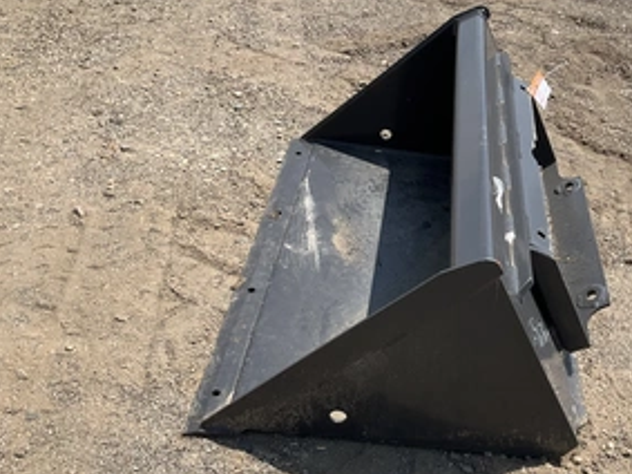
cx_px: 442
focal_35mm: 41
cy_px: 288
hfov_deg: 44.8
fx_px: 748
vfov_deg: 35.0
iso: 25
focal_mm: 3
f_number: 1.8
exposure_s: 1/1577
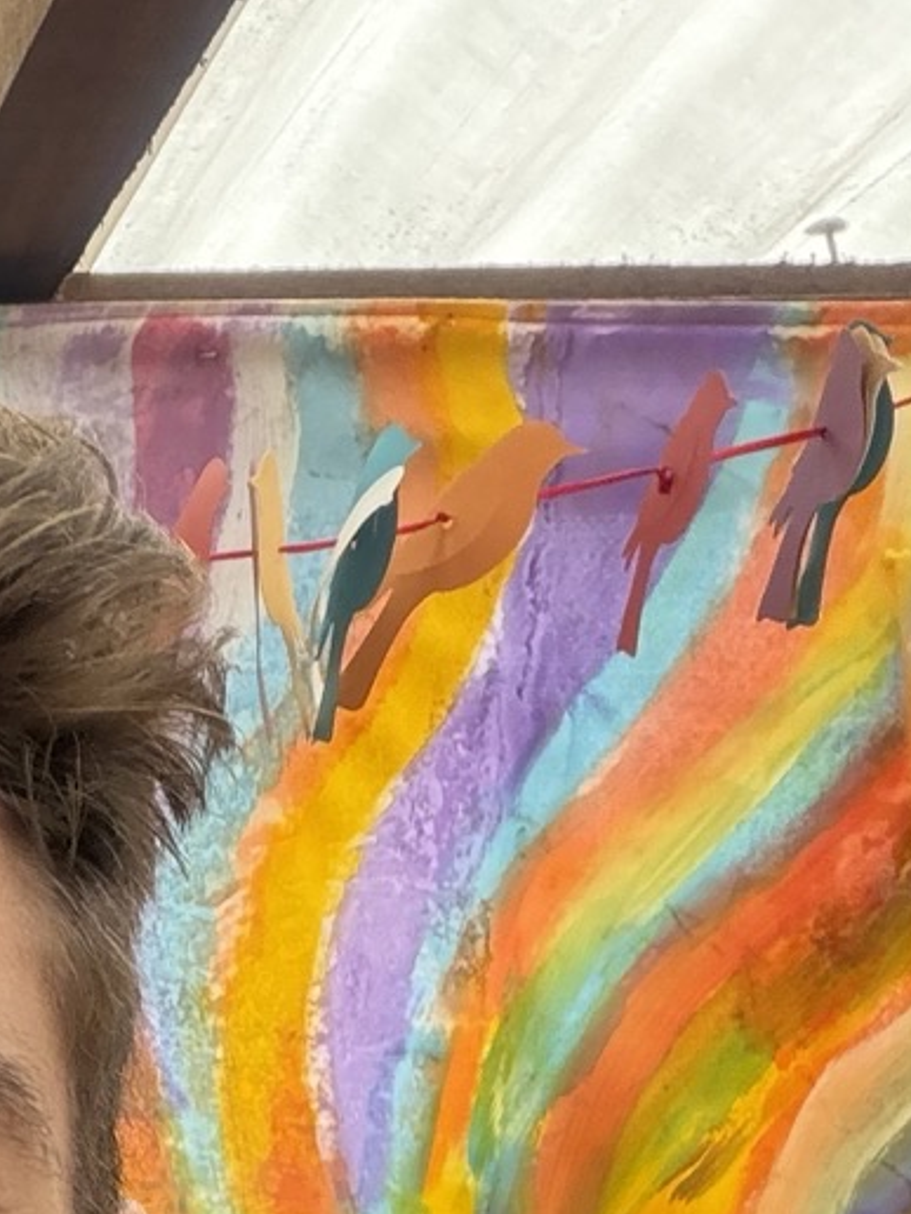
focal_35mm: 93
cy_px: 1501
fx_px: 3263
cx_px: -377
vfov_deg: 19.7
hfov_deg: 14.9
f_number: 1.9
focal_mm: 2.71
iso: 40
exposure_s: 1/204
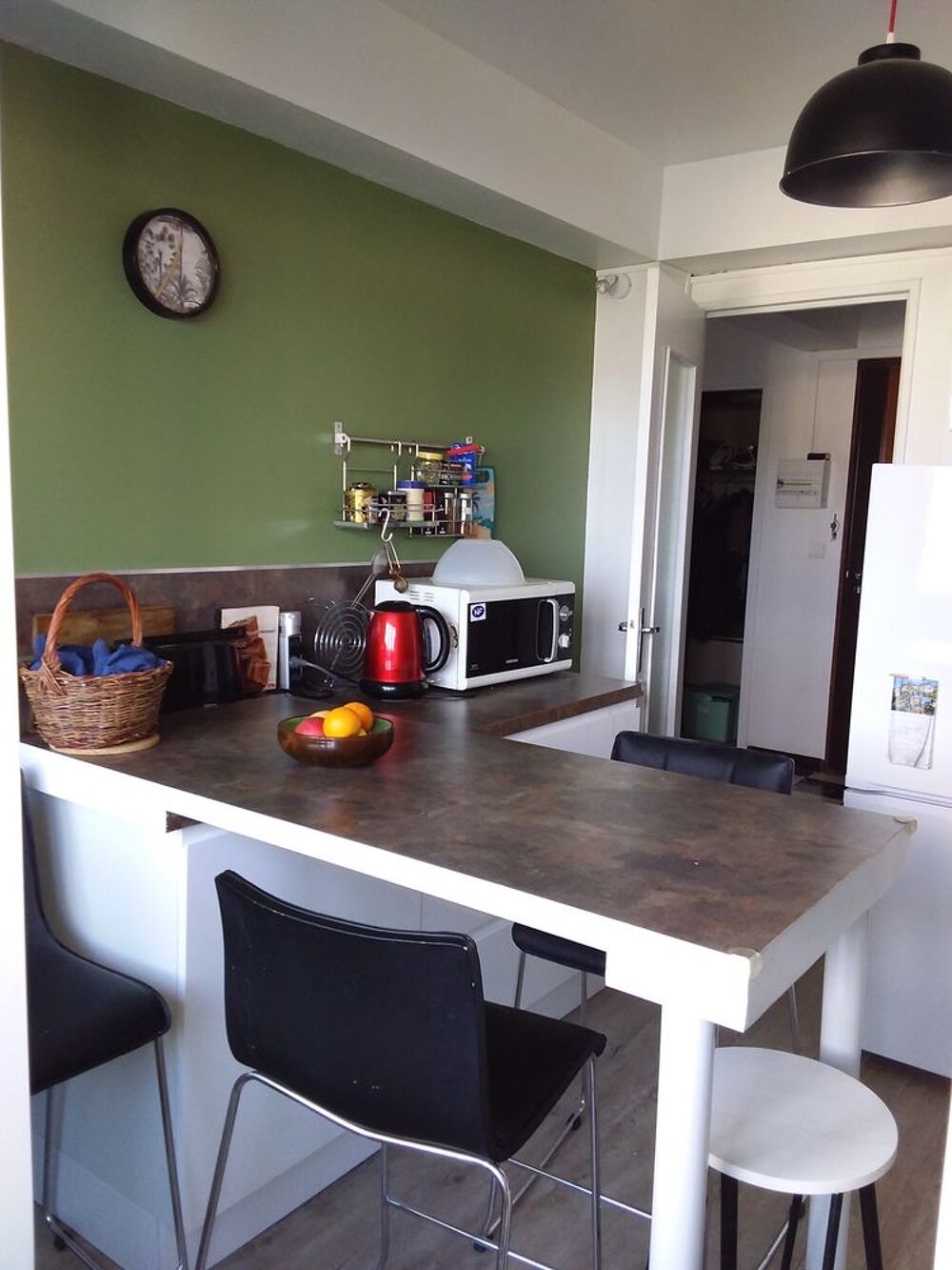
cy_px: 635
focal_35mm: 28
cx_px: 476
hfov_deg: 49.8
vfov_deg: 63.4
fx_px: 1027
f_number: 1.9
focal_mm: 2.91
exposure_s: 1/33
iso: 64
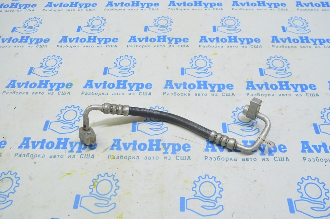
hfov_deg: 62.0
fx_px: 275
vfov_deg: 43.5
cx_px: 165
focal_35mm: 30
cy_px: 110
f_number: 5.6
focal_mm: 20
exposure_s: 1/20
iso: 400
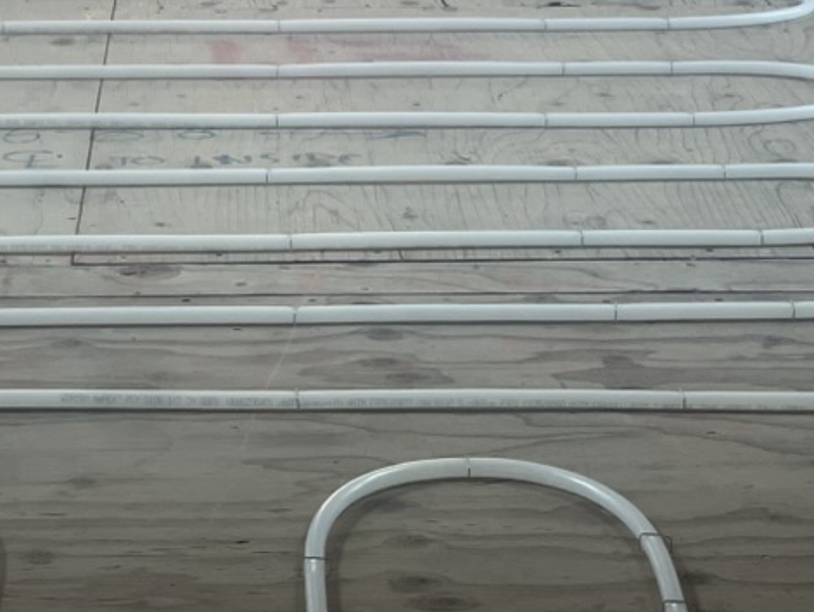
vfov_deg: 10.6
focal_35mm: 139
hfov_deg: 14.2
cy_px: 111
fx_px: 3271
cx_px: 254
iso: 100
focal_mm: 7.5
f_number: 2.2
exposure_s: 1/121
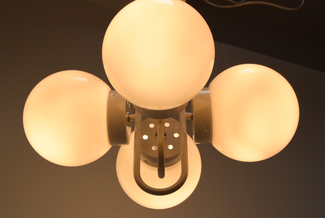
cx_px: 155
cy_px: 108
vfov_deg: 24.7
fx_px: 497
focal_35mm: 55
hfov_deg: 36.2
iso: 1600
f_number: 11
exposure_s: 1/500
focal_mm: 34
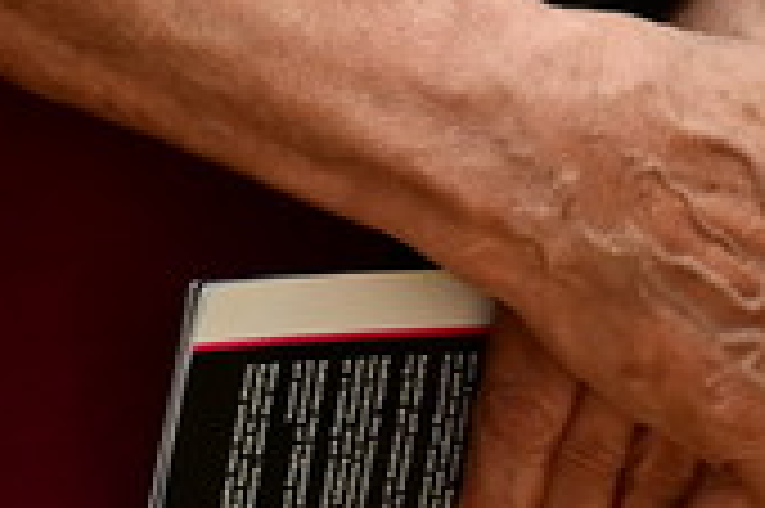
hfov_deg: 2.6
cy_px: -1461
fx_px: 16304
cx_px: -1624
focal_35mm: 768
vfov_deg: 1.8
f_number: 5
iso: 800
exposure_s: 1/125
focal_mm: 65
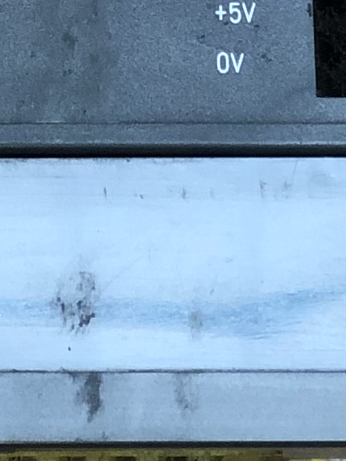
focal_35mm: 345
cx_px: -178
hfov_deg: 4.3
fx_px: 4598
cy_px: -958
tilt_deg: -67.7
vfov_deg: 5.4
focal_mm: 6
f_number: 2.4
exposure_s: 1/60
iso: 50
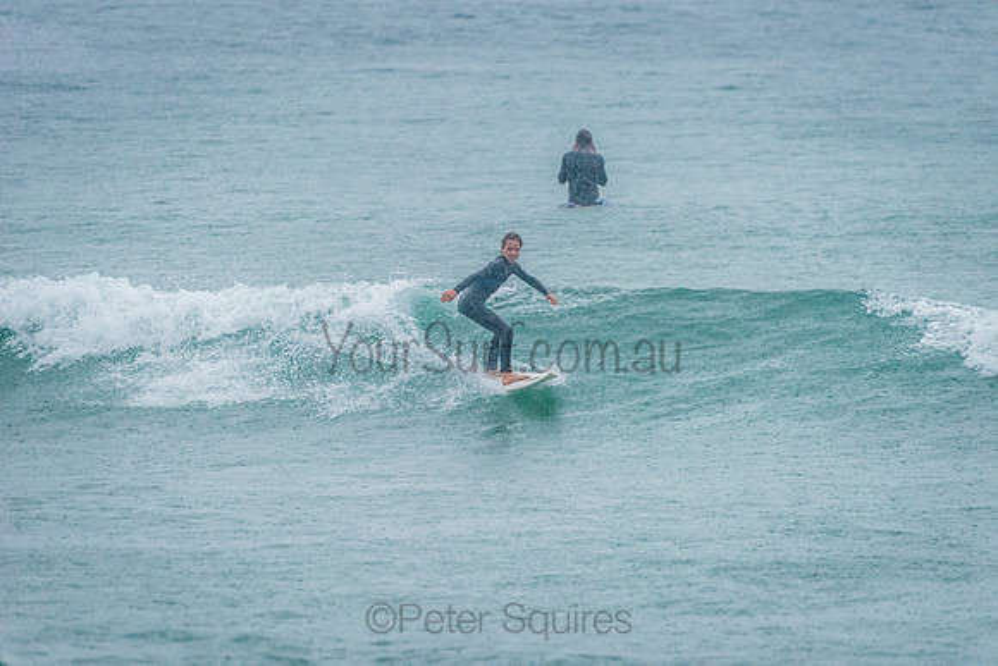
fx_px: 13864
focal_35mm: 500
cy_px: 333
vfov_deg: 2.8
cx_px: 499
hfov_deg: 4.1
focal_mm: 500
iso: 3200
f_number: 5.6
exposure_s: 1/800
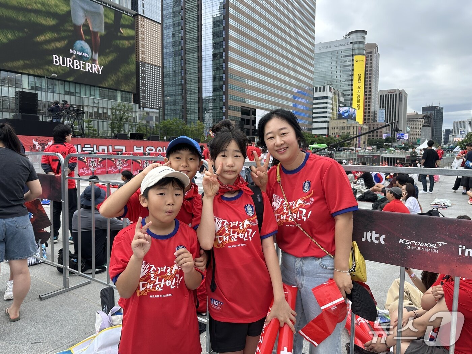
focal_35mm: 24
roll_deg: -0.5
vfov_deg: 56.8
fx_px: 327
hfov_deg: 71.6
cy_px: 177
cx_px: 236
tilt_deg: -4.9
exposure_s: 1/1072
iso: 80
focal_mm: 6.86
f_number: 1.78
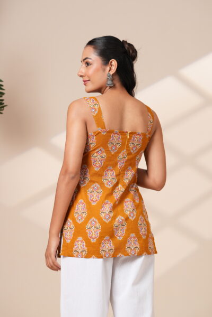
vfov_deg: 16.1
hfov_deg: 10.8
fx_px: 1122
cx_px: 106
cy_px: 158
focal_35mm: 127
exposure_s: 1/160
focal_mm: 127
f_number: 5.6
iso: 640
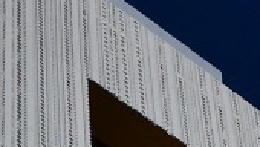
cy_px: 499
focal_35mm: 264
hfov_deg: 7.8
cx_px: 500
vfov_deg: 4.4
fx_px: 1822
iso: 1600
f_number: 20
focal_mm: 28
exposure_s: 1/4000
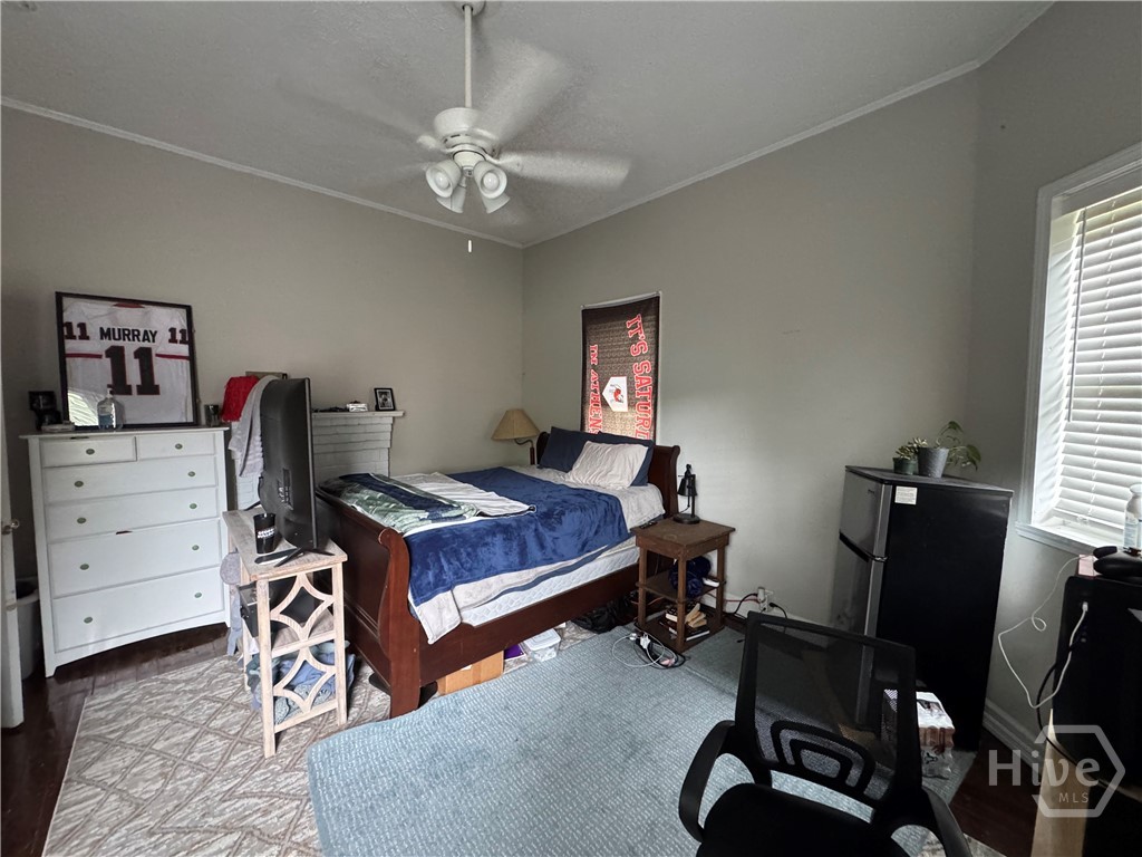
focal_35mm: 14
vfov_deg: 85.7
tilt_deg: -4.4
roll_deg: -0.3
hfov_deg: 102.1
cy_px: 428
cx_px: 571
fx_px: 462
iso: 1000
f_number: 2.2
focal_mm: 2.22
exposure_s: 1/60
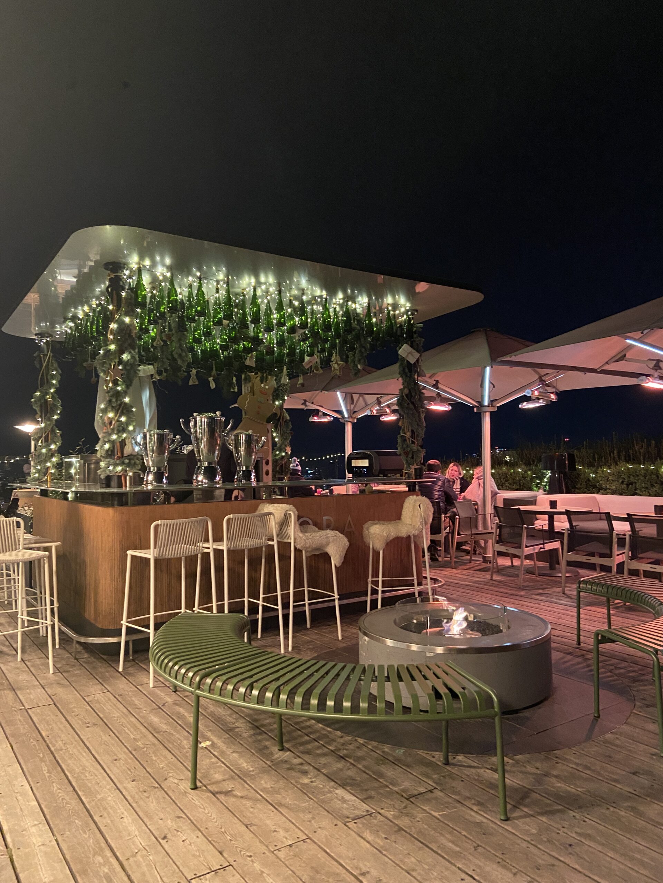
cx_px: 332
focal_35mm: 26
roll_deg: +1.5
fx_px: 664
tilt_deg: +2.0
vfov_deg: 67.3
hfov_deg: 53.1
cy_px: 442
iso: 640
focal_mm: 4.25
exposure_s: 1/25
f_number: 1.8
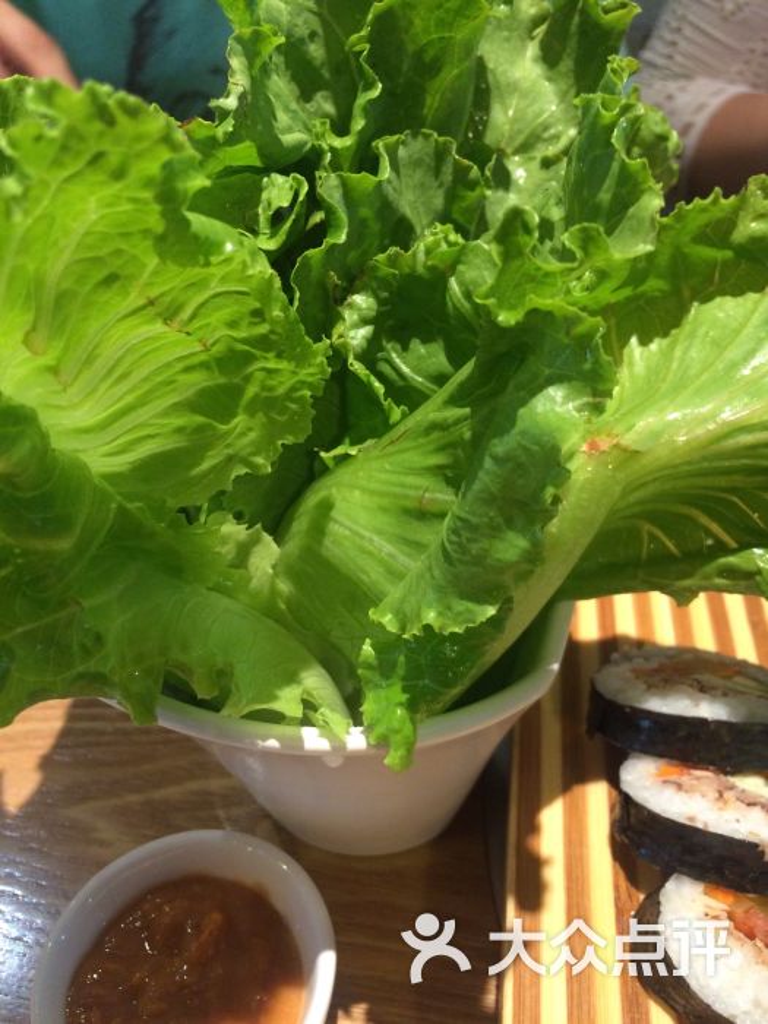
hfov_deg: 48.2
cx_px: 384
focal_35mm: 29
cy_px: 512
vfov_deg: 61.7
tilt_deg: -39.2
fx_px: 858
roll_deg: +6.4
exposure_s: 1/33
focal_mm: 4.15
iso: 200
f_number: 2.2
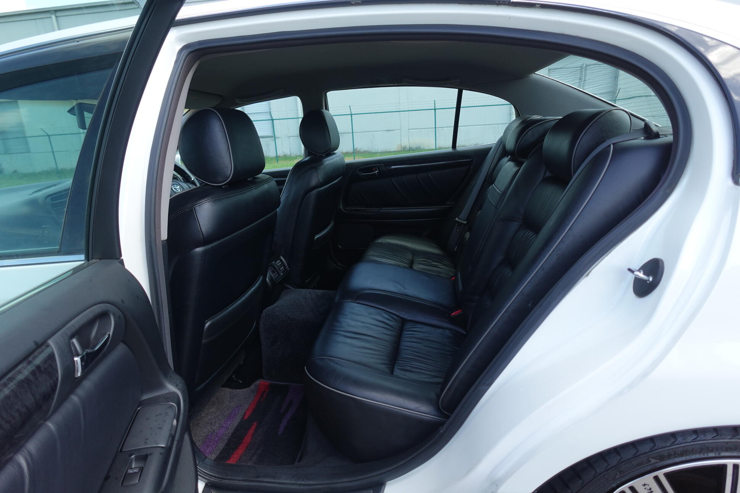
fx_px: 411
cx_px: 370
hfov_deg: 84.0
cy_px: 246
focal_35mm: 20
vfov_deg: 61.9
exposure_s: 1/640
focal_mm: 7.6
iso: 125
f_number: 2
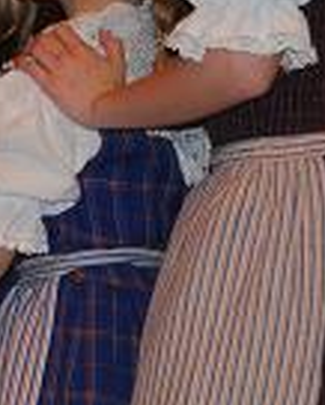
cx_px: -315
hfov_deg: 7.1
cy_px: 371
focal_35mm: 210
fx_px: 2522
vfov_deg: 9.2
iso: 200
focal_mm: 35
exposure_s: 1/60
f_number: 5
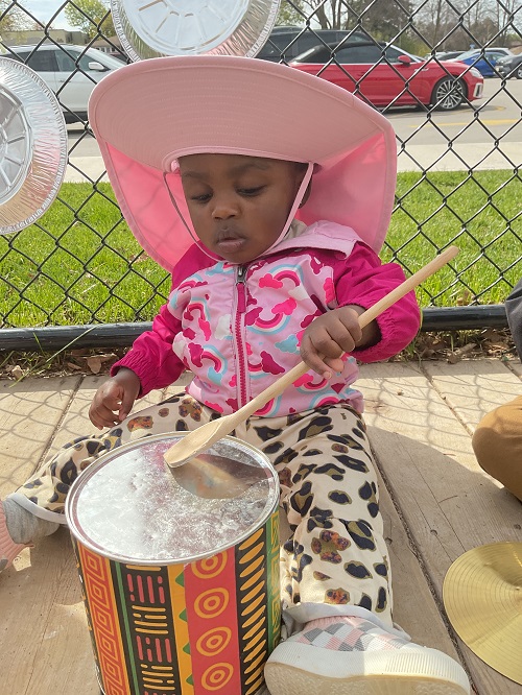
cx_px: 261
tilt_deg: -23.6
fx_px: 583
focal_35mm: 29
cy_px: 348
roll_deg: +0.6
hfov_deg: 48.3
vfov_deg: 61.6
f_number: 1.8
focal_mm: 3
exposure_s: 1/962
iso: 16
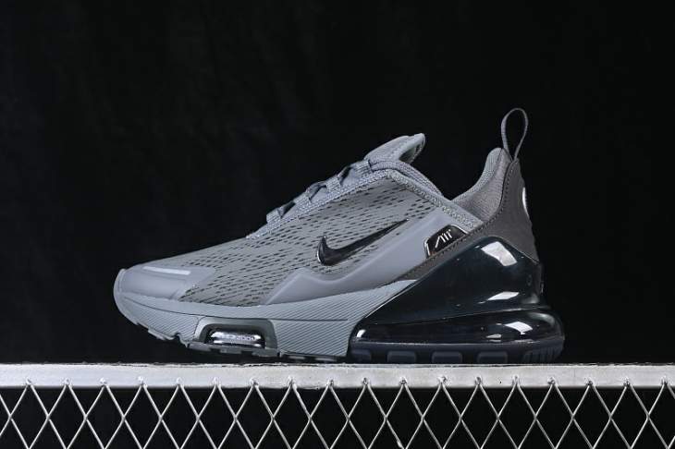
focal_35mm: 75
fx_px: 1406
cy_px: 224
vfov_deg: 18.2
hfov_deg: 27.0
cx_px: 338
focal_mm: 50
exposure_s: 1/60
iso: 160
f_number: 6.3
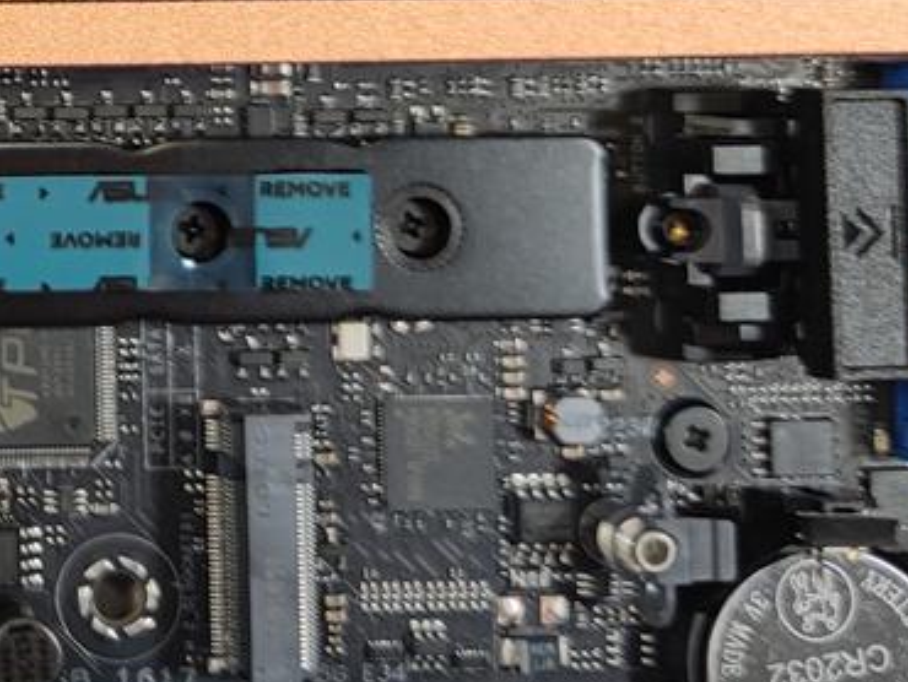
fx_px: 2835
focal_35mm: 108
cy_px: -184
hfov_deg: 16.6
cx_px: -437
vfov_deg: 13.3
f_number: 1.85
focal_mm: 6.78
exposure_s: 1/100
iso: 73
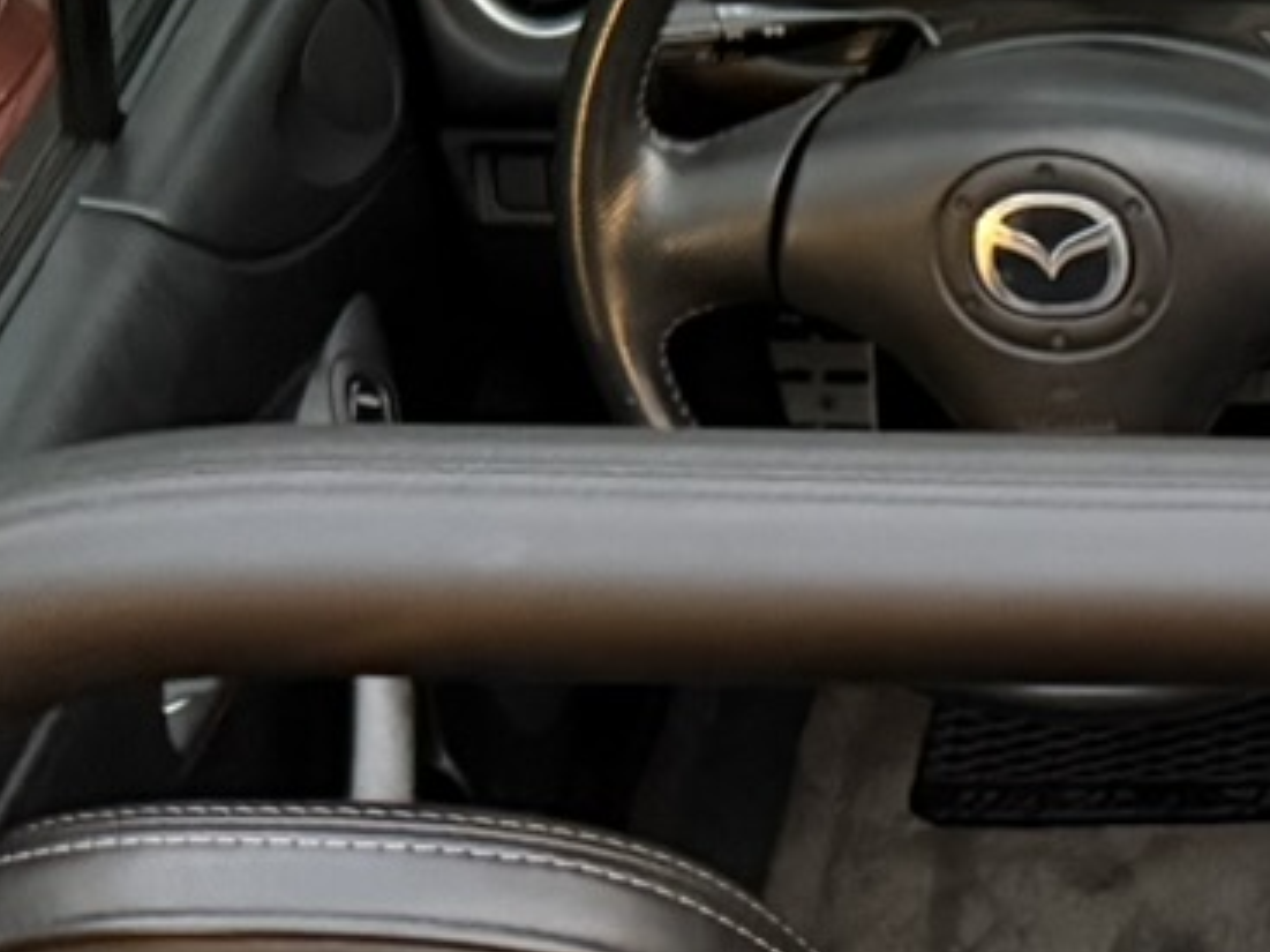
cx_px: 1966
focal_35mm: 134
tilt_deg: -43.1
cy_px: 1174
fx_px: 4915
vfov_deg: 10.8
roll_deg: -0.6
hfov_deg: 13.7
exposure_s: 1/30
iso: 1600
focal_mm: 6.76
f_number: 1.78
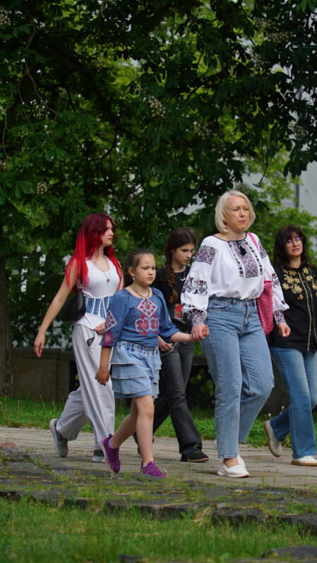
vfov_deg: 6.9
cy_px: 282
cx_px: 220
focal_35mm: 315
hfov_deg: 3.9
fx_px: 4711
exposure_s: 1/250
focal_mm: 200
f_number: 5.6
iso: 100
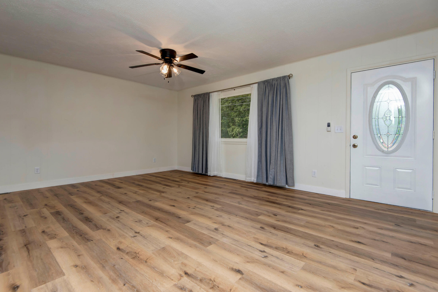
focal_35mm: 16
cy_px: 146
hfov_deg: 96.7
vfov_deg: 73.8
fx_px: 195
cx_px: 219
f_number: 6.7
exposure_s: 1/125
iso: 400
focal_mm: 16
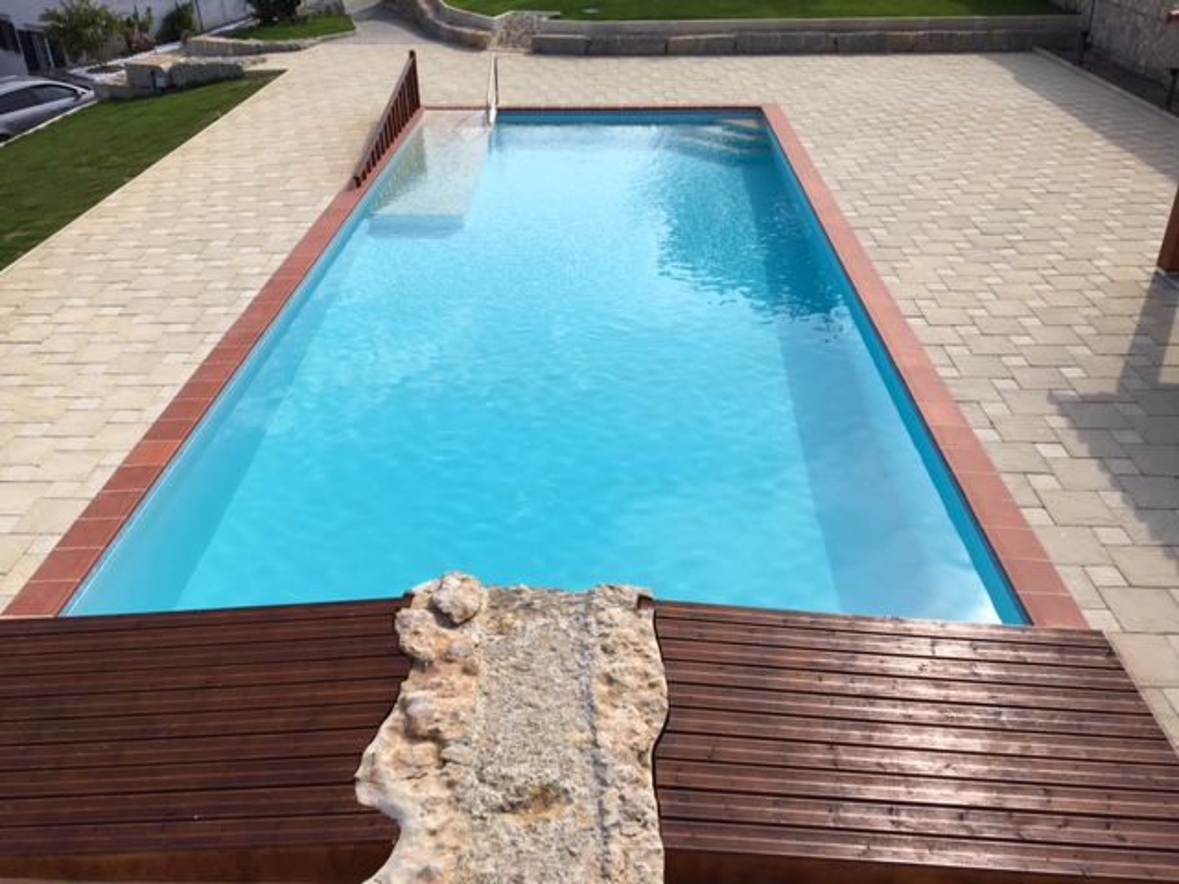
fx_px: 988
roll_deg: +0.9
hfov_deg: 61.7
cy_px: 442
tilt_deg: -29.7
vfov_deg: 48.2
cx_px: 590
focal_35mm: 29
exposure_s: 1/1425
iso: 25
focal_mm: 4.15
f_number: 2.2
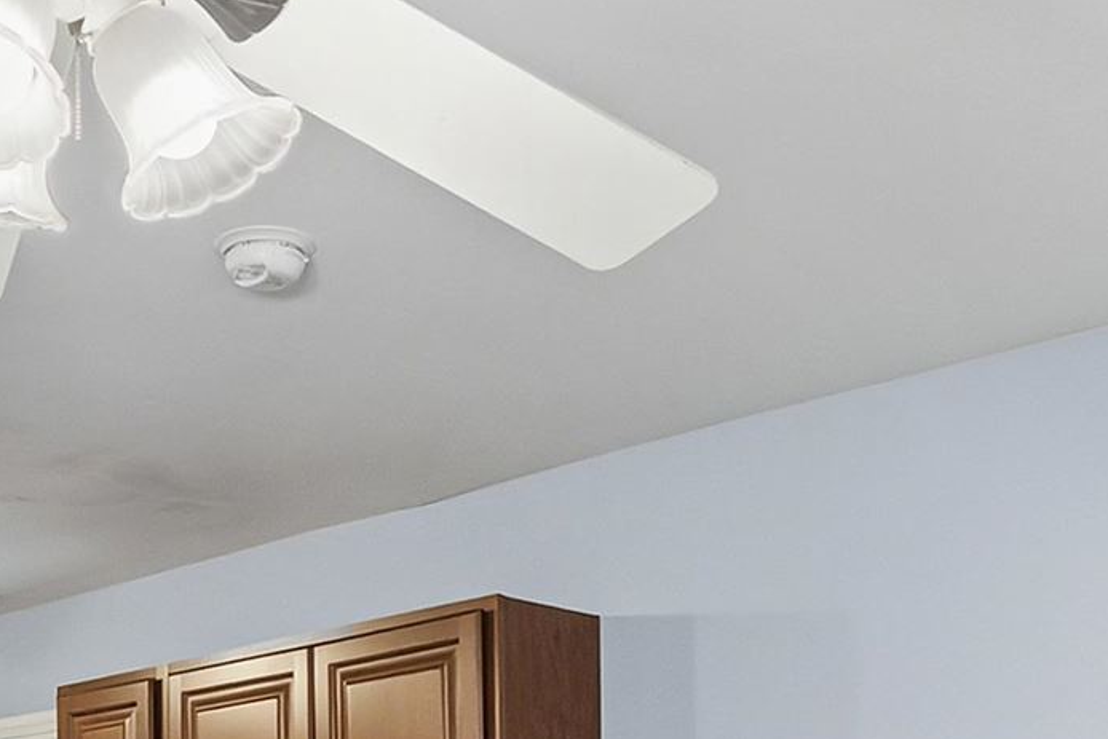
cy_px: 1045
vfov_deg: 19.6
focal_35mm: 62
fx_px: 1908
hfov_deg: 31.9
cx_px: 302
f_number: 7.1
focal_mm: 14
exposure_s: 1/20
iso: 640
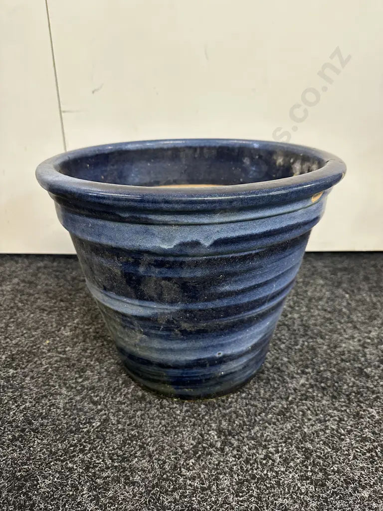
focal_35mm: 24
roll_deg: -0.6
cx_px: 192
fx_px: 354
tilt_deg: -24.3
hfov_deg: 56.8
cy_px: 256
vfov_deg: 71.6
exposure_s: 1/50
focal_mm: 6.86
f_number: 1.78
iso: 320
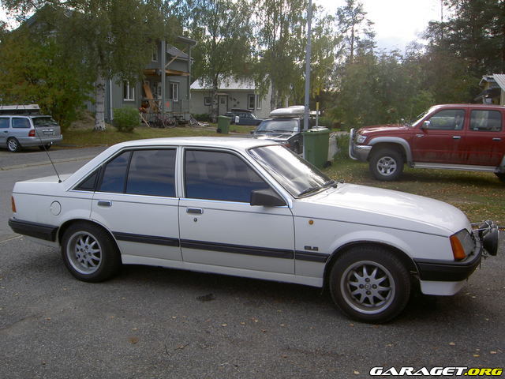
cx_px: 252
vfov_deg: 41.8
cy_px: 190
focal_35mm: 34
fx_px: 496
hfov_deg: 54.0
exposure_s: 1/125
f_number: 4.7
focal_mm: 5.6
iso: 50
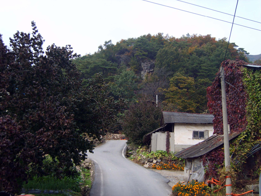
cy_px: 98
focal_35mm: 44
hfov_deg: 42.9
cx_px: 130
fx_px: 332
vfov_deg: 32.9
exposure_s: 1/350
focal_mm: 9.2
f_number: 3.1
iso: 50
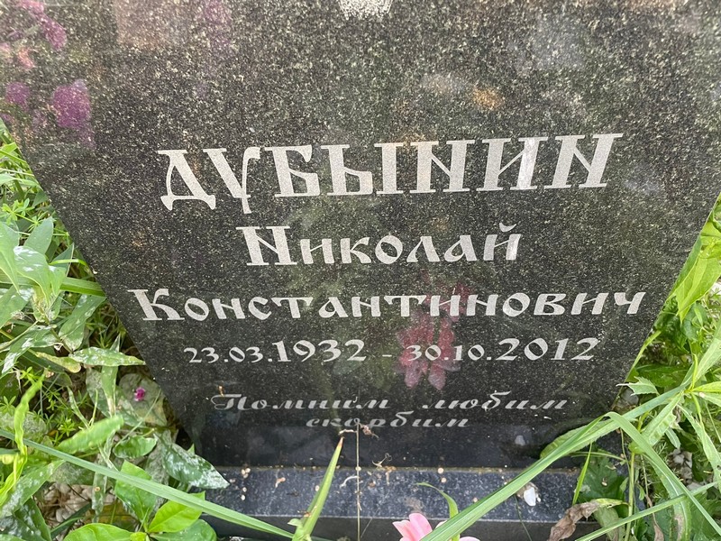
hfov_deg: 67.3
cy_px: 270
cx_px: 360
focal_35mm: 26
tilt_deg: -47.0
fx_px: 542
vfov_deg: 53.1
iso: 125
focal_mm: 4.2
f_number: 1.6
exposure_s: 1/95
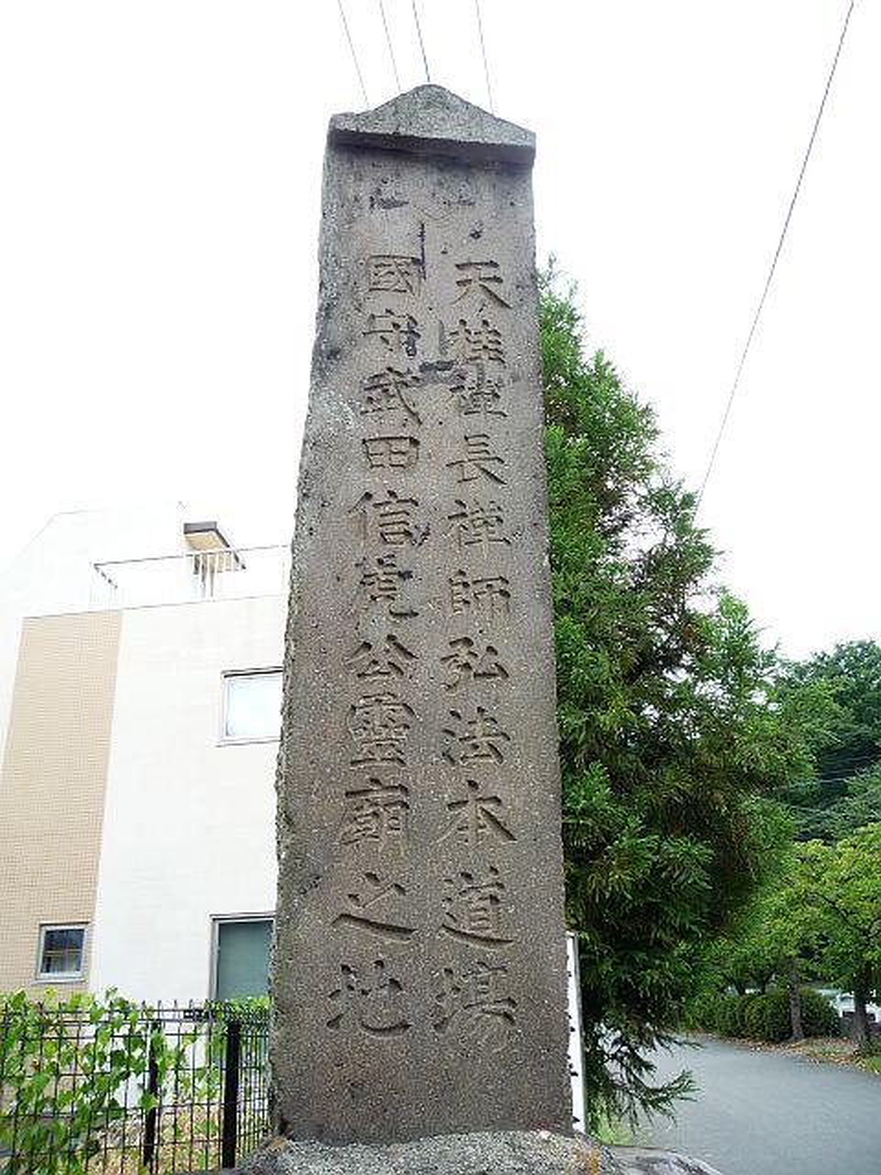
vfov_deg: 60.0
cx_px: 440
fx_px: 1018
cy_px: 588
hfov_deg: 46.8
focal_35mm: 30
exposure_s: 1/200
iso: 100
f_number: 4
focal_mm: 5.2
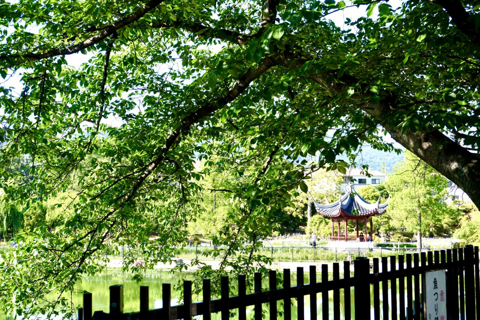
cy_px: 160
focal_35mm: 52
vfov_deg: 25.7
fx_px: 700
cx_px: 240
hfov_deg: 37.9
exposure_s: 1/80
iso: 100
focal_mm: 35
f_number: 7.1
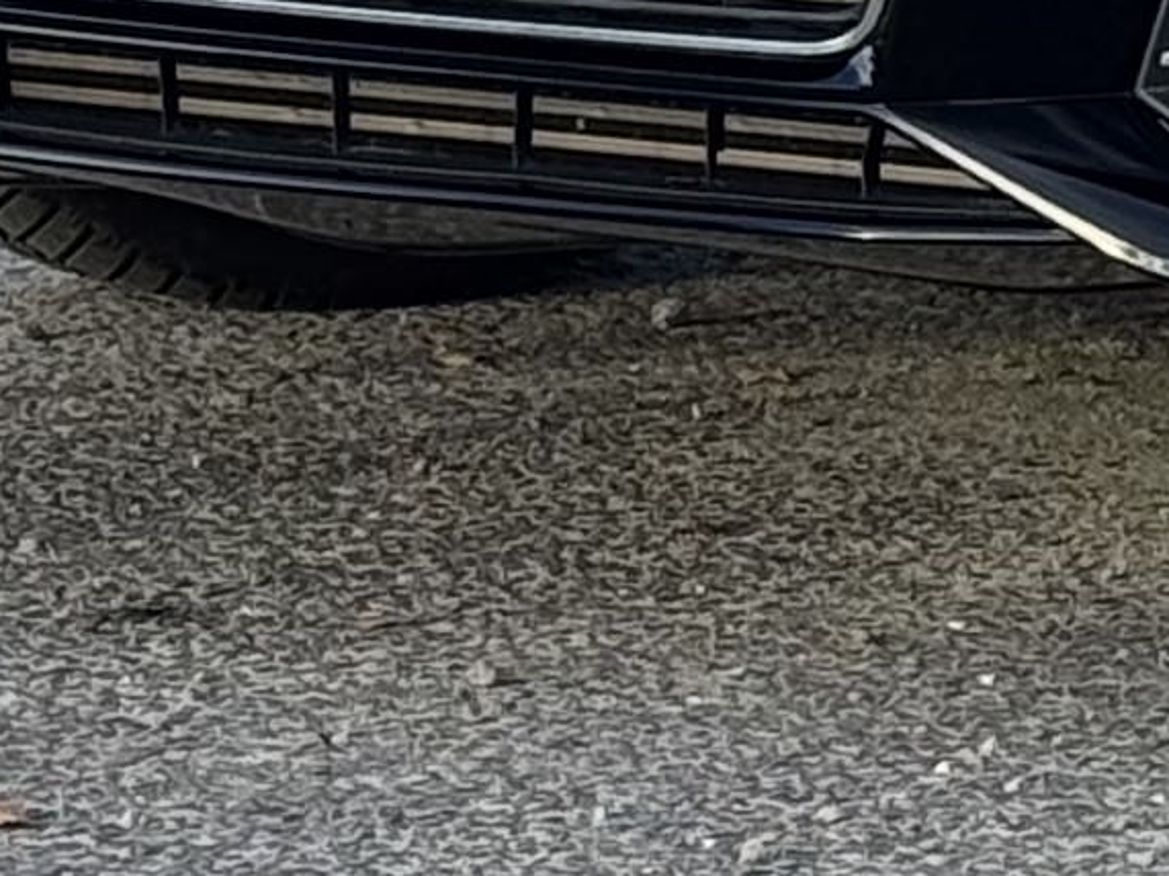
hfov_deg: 5.7
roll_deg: -0.7
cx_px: 2369
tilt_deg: -4.0
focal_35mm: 339
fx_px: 11446
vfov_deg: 4.3
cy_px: -989
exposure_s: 1/615
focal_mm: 6.76
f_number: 1.78
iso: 64
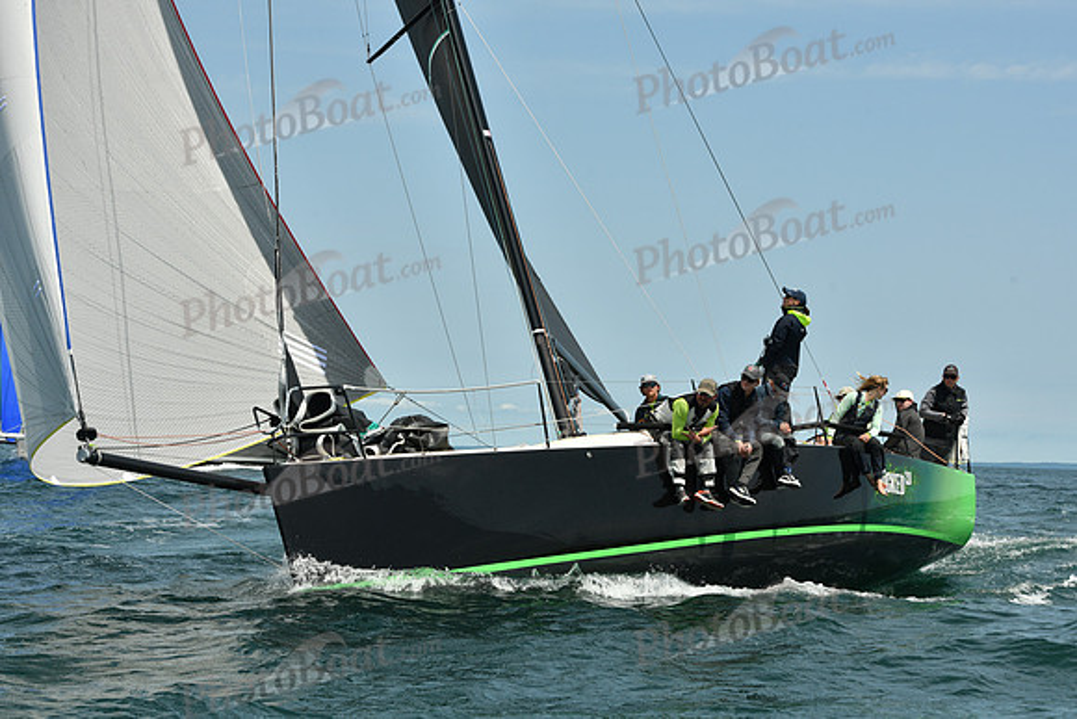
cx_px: 538
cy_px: 360
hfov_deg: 24.8
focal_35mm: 82
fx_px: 2454
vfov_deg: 16.7
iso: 320
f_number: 9
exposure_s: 1/1000
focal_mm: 82
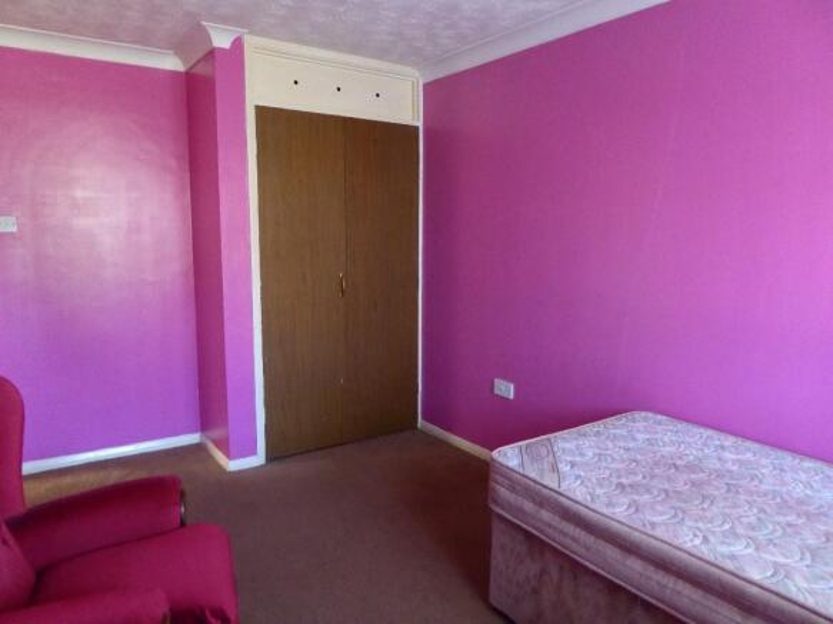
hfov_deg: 71.6
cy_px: 312
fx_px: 577
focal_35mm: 24
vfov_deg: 56.8
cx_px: 416
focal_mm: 4.3
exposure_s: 1/15
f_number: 3.3
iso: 800
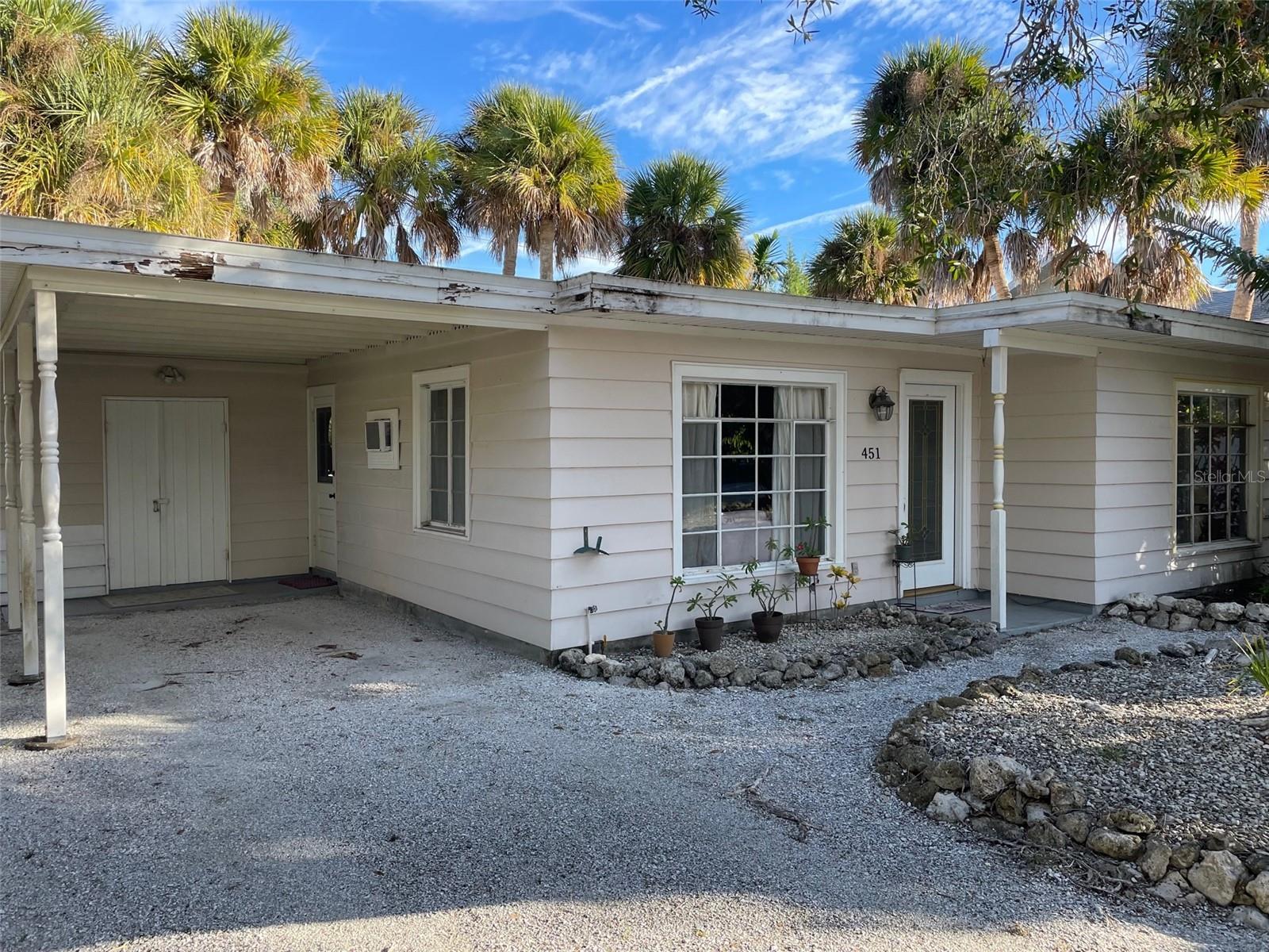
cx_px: 634
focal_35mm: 26
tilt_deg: -1.3
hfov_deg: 67.3
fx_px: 953
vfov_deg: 53.1
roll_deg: +0.1
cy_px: 476
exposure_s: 1/647
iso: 32
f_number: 1.6
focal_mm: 4.2
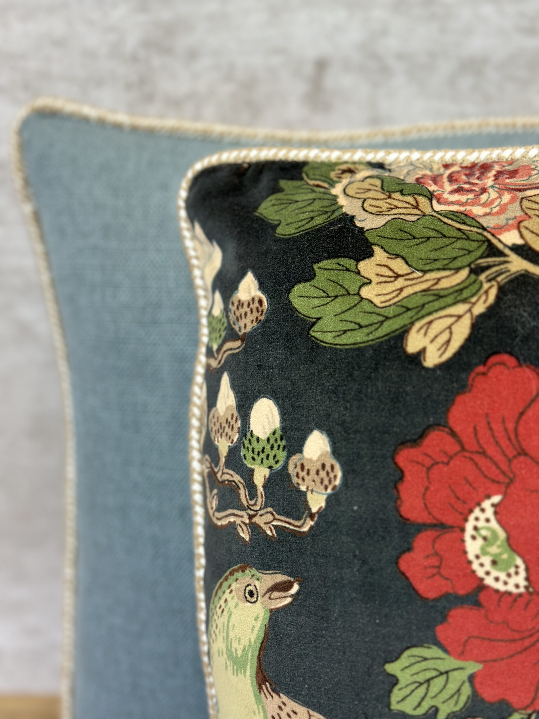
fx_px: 997
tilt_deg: -21.2
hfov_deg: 30.3
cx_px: 270
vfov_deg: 39.7
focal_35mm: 48
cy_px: 360
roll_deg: +3.1
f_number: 1.78
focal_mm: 6.86
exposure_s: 1/120
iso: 100
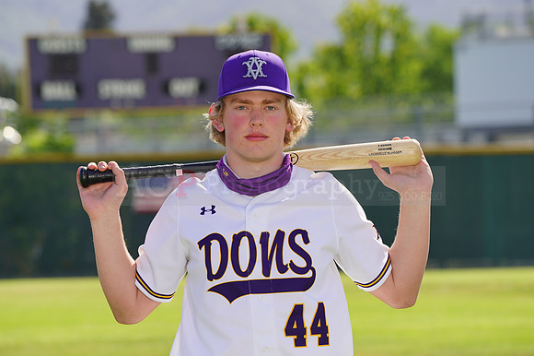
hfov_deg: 8.9
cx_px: 267
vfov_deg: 5.9
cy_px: 178
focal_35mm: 232
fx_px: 3439
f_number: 8
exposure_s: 1/250
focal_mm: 232
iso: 100
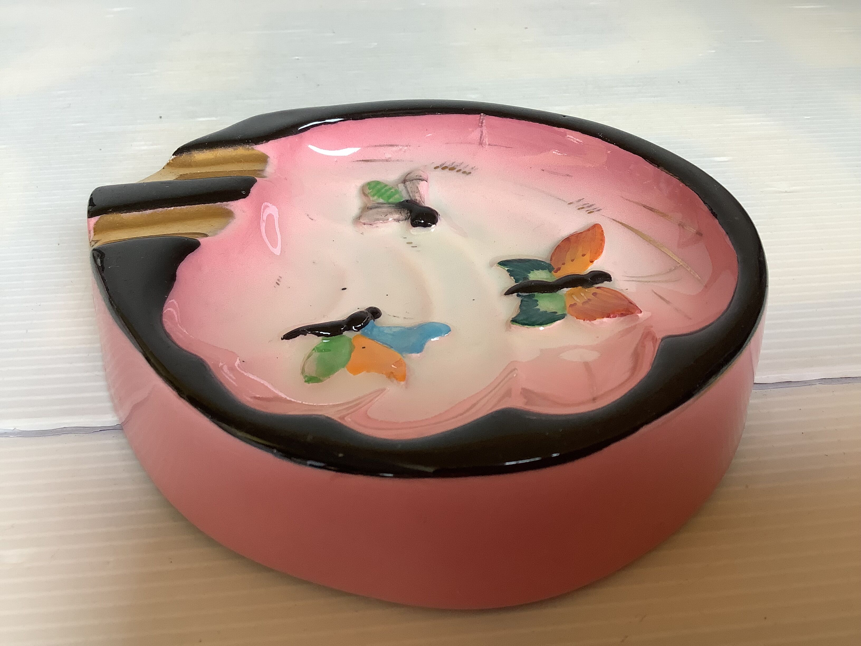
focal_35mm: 31
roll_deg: +1.3
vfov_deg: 45.4
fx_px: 771
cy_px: 323
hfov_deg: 58.4
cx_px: 430
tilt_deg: -39.5
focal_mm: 3.3
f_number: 2.4
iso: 80
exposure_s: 1/50
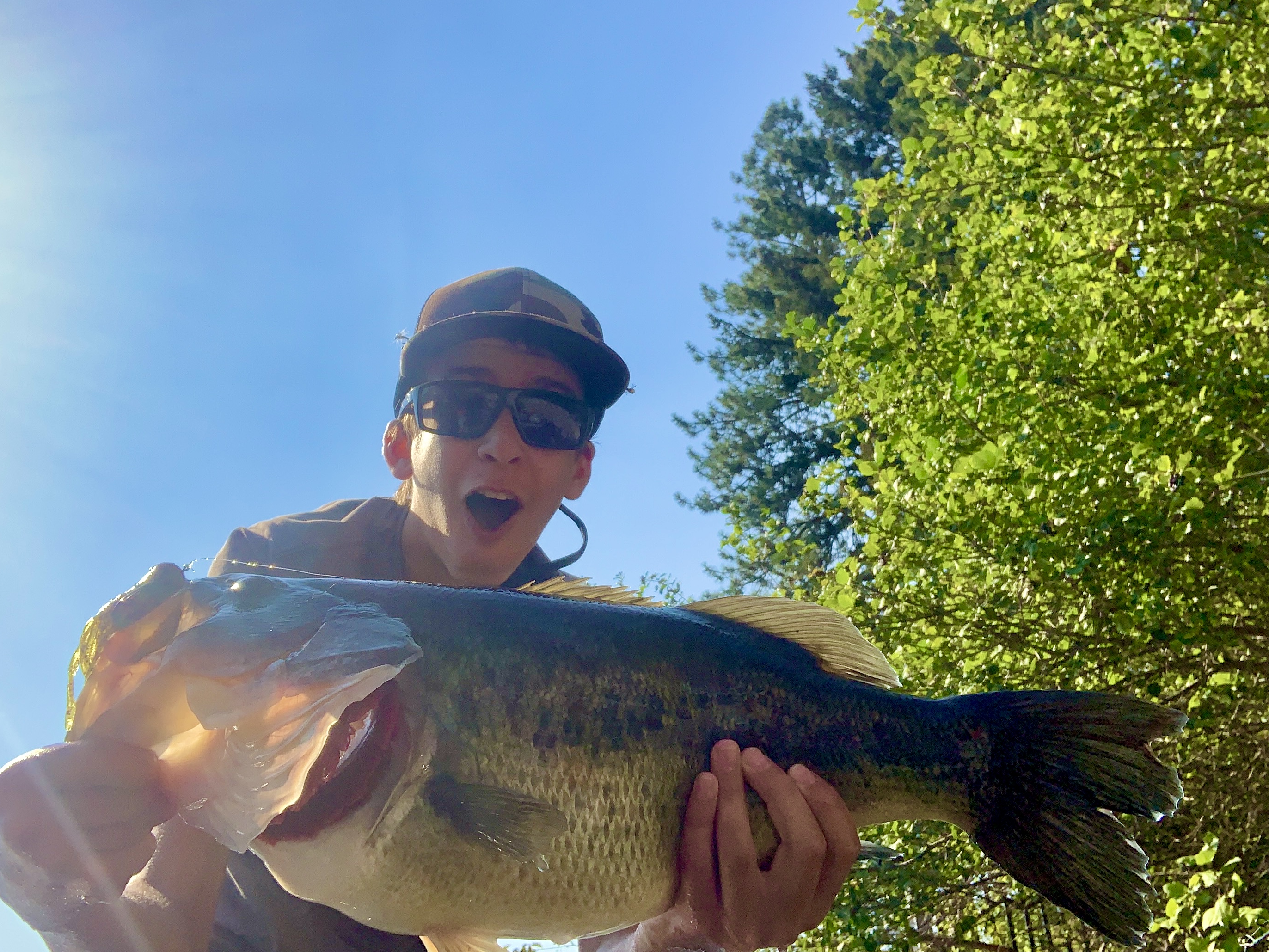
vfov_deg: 39.7
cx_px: 613
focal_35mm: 36
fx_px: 1320
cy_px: 465
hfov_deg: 51.3
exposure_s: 1/1022
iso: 16
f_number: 2.2
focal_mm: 2.87
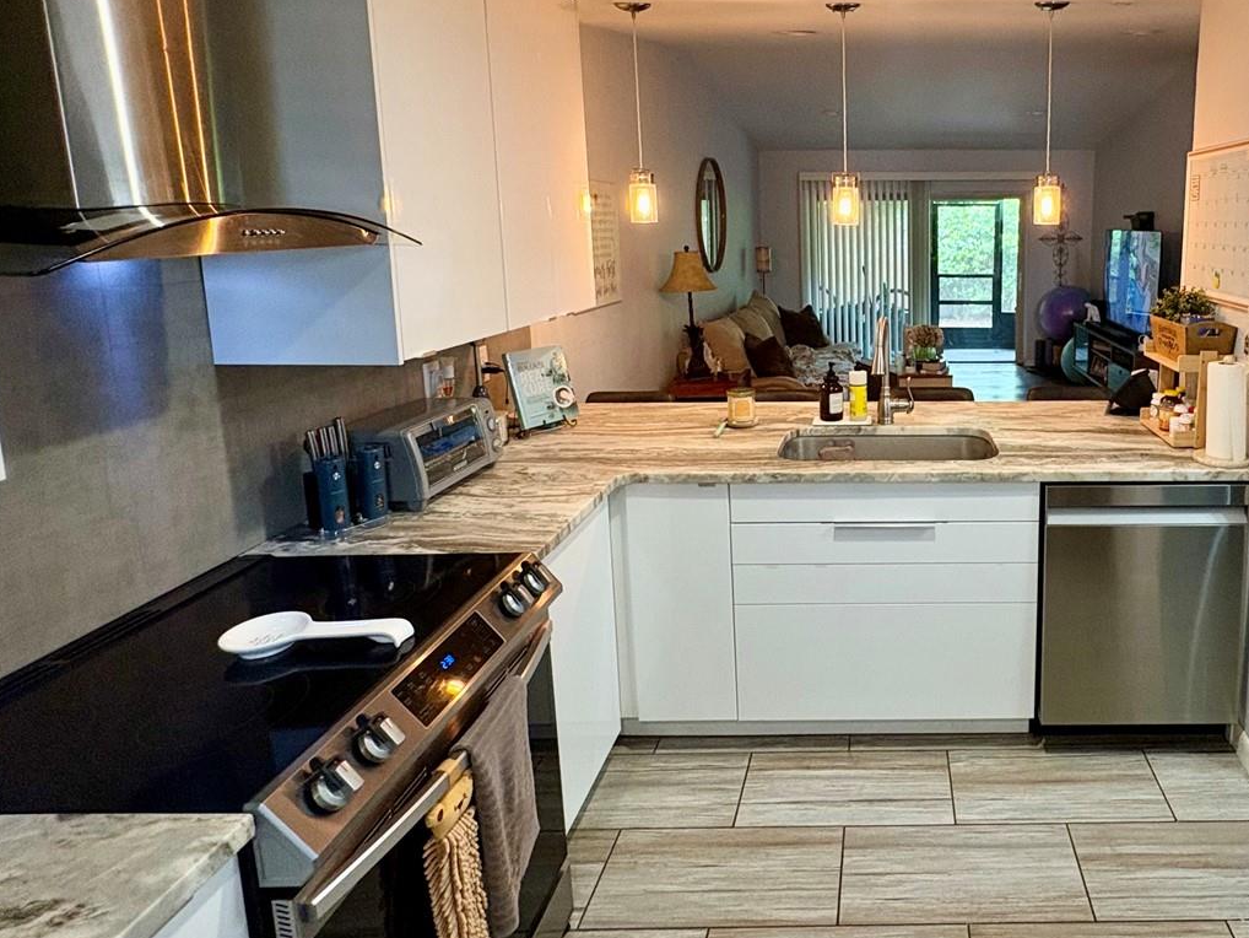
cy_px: 338
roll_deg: +0.3
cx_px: 894
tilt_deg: -7.0
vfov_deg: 60.1
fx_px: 794
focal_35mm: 22
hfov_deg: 72.5
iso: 400
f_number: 2.2
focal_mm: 2.22
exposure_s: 1/60
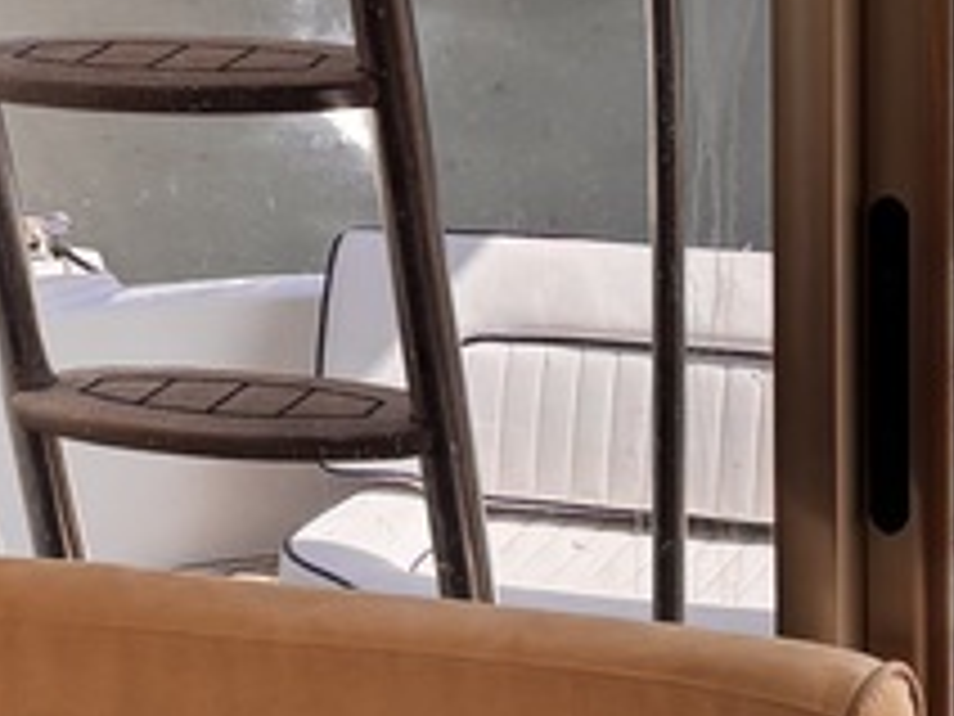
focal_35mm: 147
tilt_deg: -6.5
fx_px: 4051
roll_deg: +3.2
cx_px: 99
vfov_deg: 10.1
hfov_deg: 13.3
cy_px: 117
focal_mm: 5.96
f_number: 1.6
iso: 50
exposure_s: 1/1080
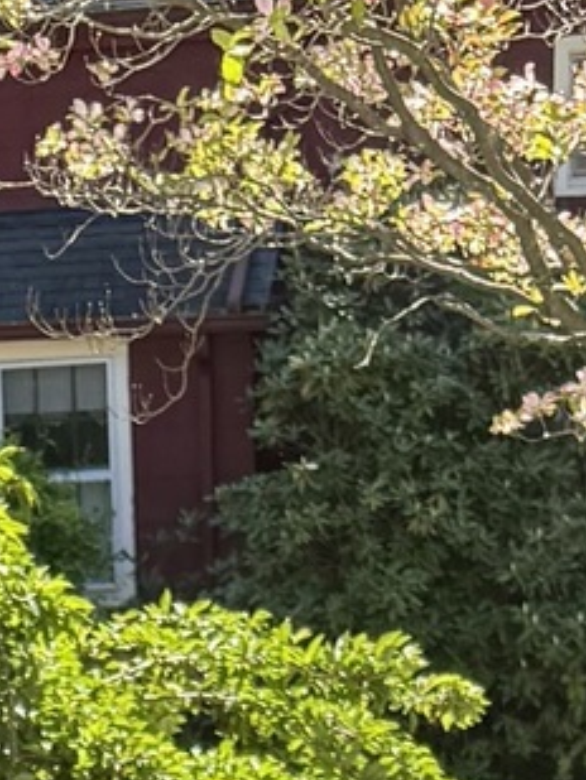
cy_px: 2385
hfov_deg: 8.2
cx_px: -126
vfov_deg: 8.9
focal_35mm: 179
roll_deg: +3.6
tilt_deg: -26.7
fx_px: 4038
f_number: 1.78
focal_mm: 6.76
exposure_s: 1/858
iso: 100
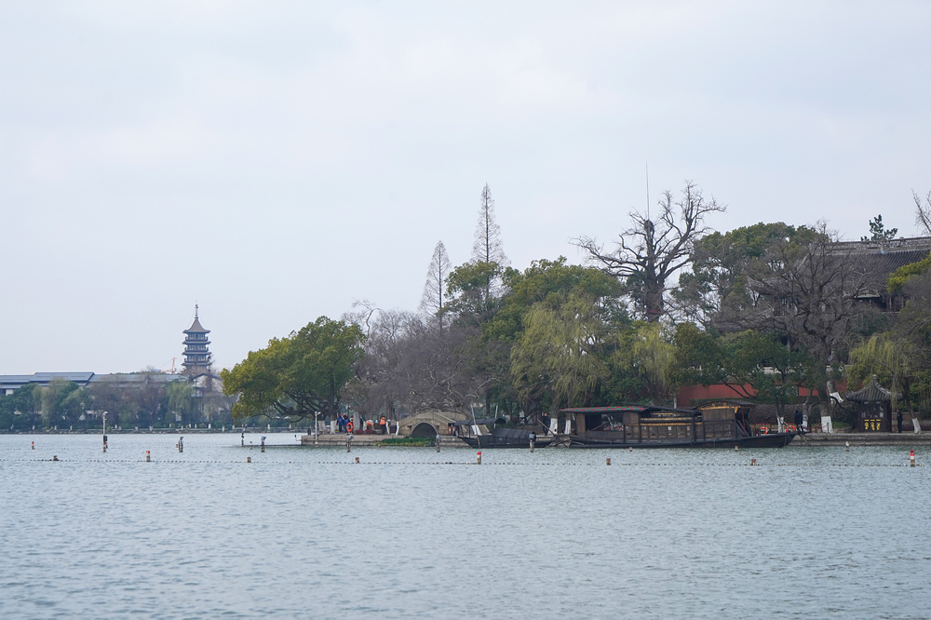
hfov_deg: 28.9
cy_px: 310
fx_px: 1810
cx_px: 466
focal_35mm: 70
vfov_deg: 19.4
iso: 640
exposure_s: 1/1000
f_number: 8
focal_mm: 70
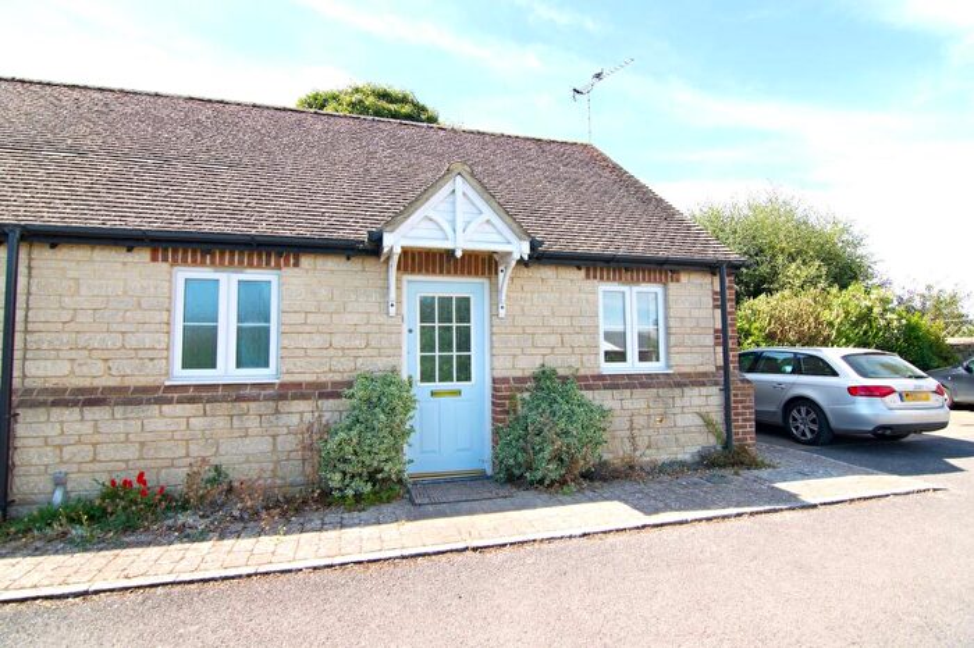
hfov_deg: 95.0
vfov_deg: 72.0
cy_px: 324
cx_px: 487
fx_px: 446
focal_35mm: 16
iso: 100
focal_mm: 11
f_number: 6.3
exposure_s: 1/160
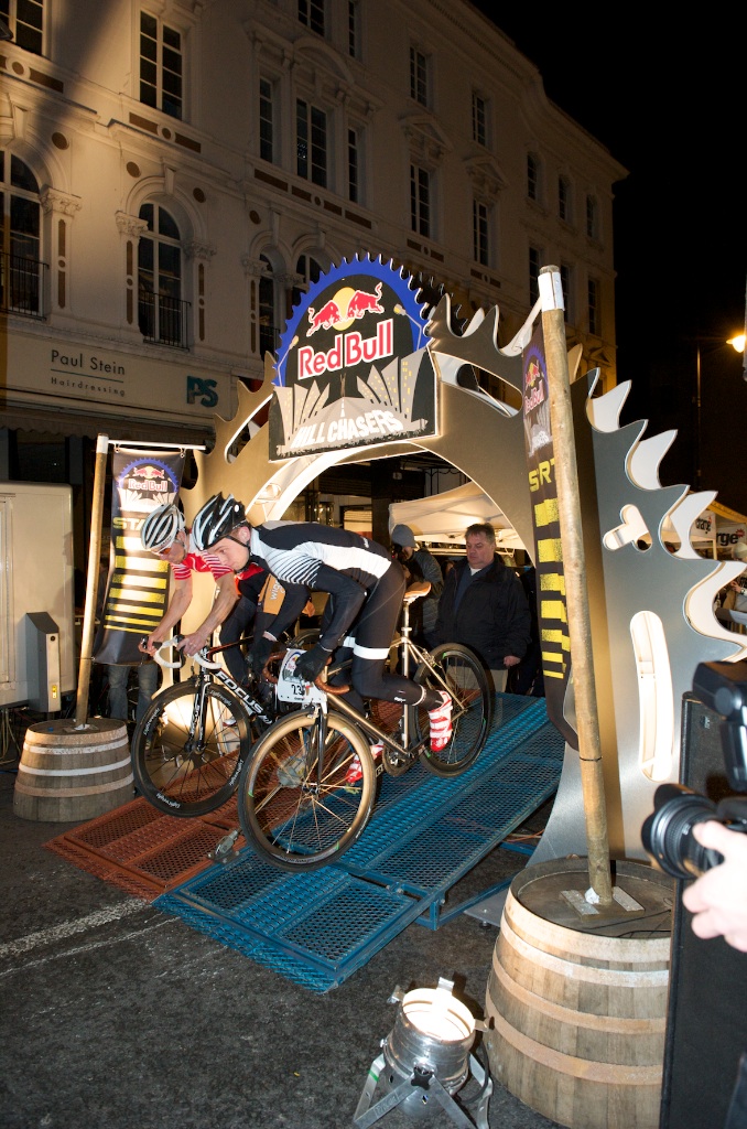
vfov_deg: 73.9
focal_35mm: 24
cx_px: 374
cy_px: 564
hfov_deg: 52.9
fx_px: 751
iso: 5000
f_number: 5.6
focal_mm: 24
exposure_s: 1/200
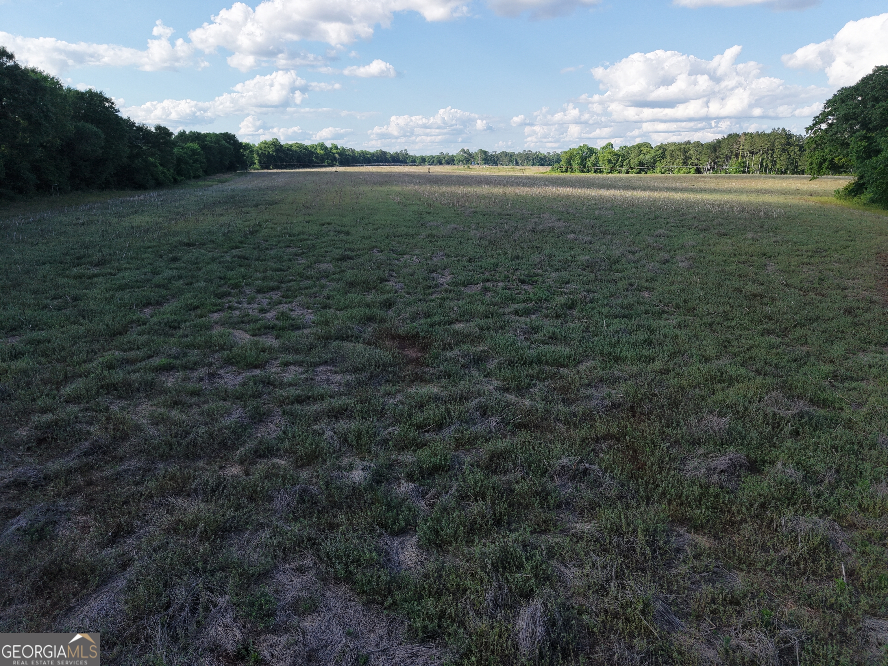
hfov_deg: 71.6
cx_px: 444
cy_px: 333
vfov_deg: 56.8
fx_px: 616
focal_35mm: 24
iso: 300
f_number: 1.8
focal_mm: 8.67
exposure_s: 1/3000
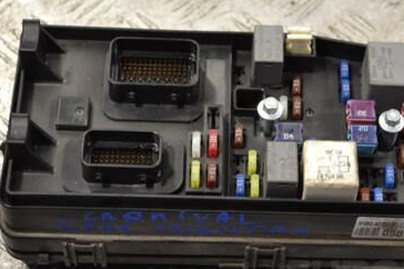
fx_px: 1110
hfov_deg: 20.6
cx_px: 266
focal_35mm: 99
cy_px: 129
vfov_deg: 13.8
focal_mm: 40
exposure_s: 1/60
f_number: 5.3
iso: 400
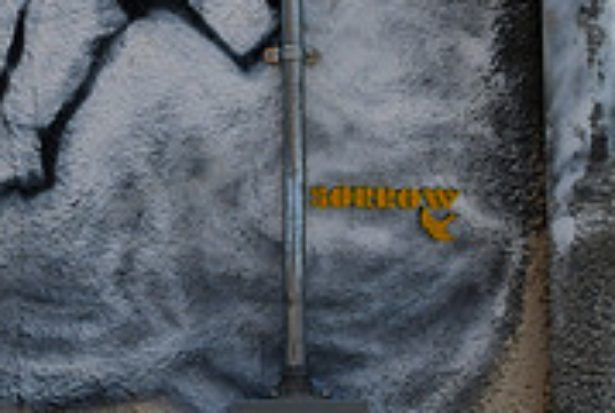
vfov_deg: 6.2
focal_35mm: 223
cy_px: -33
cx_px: 206
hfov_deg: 9.2
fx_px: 3816
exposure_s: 1/400
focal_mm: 46
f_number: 10
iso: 100
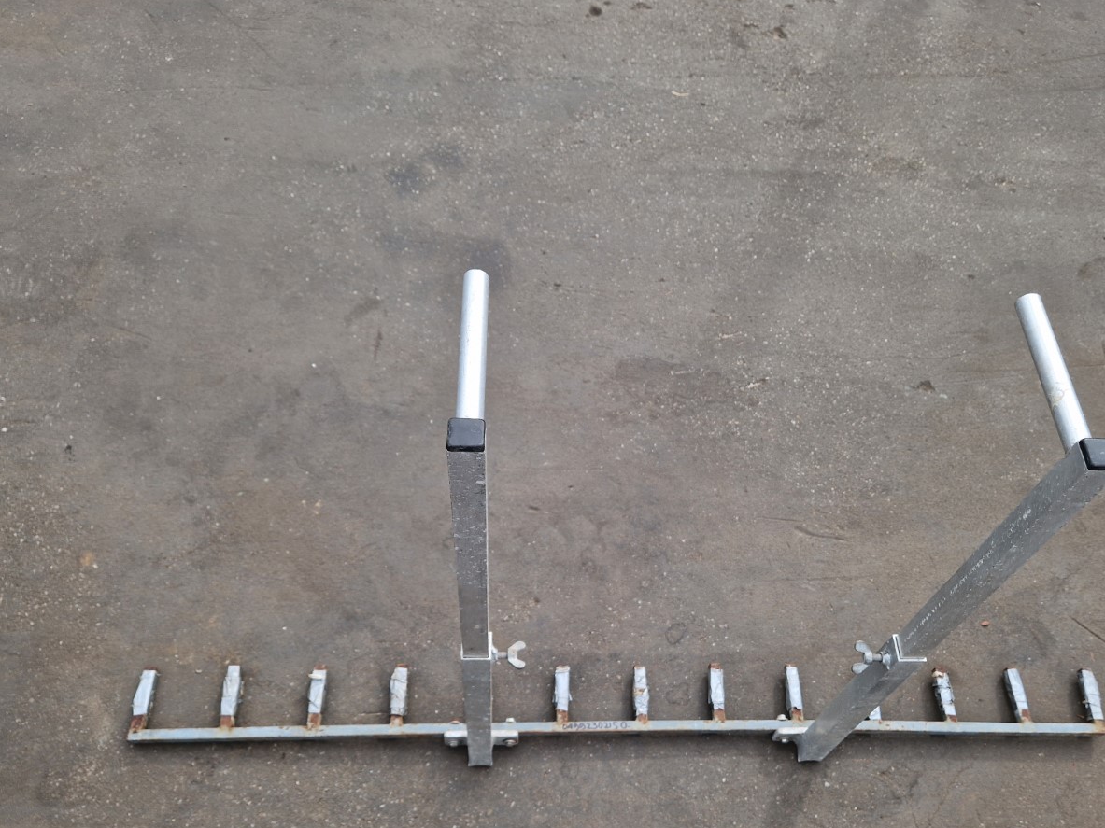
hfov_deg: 63.3
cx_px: 613
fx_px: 894
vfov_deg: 49.4
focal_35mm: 28
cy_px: 501
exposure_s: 1/311
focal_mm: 5.4
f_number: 1.8
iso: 50
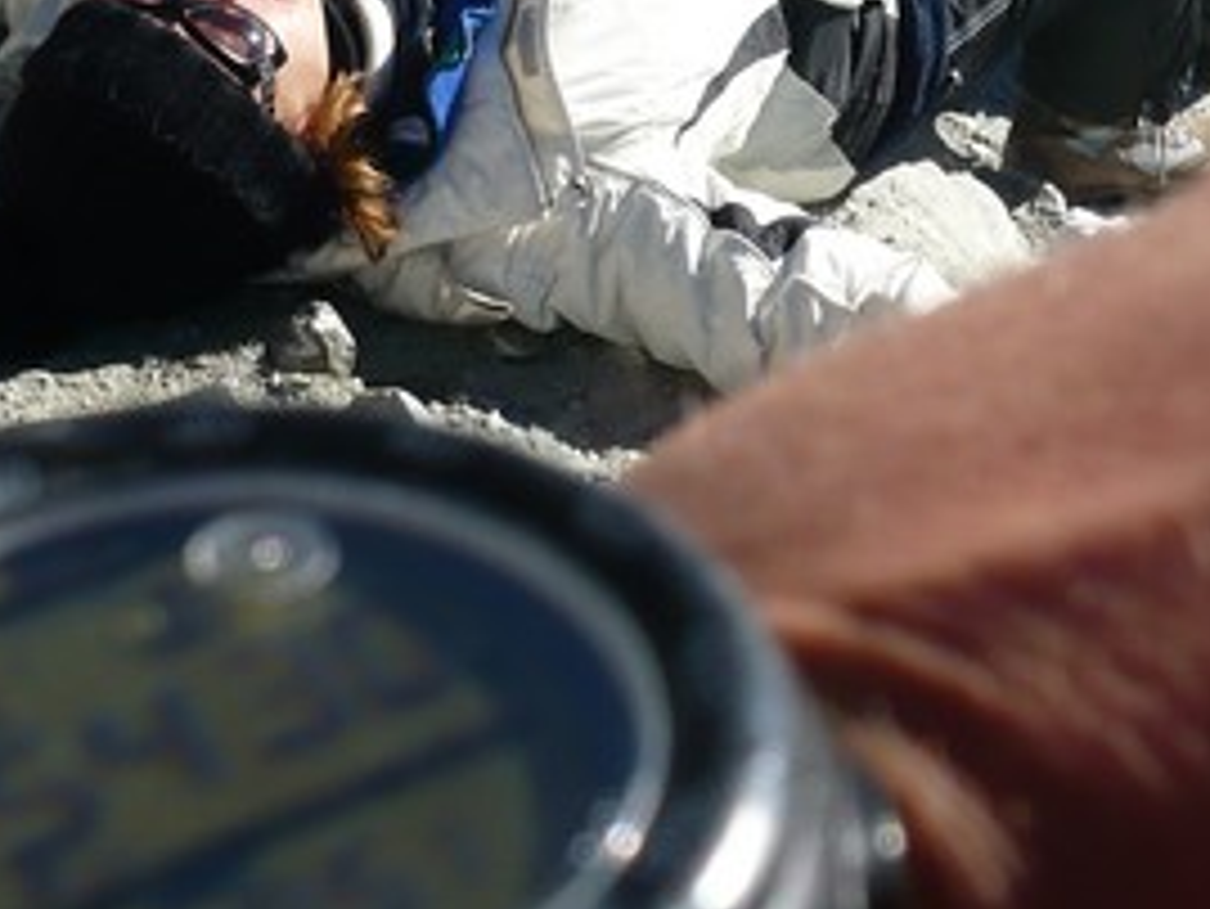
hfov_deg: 24.9
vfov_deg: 18.9
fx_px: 2728
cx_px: 796
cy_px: 320
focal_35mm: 78
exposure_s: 1/250
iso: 100
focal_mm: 5.8
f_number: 8
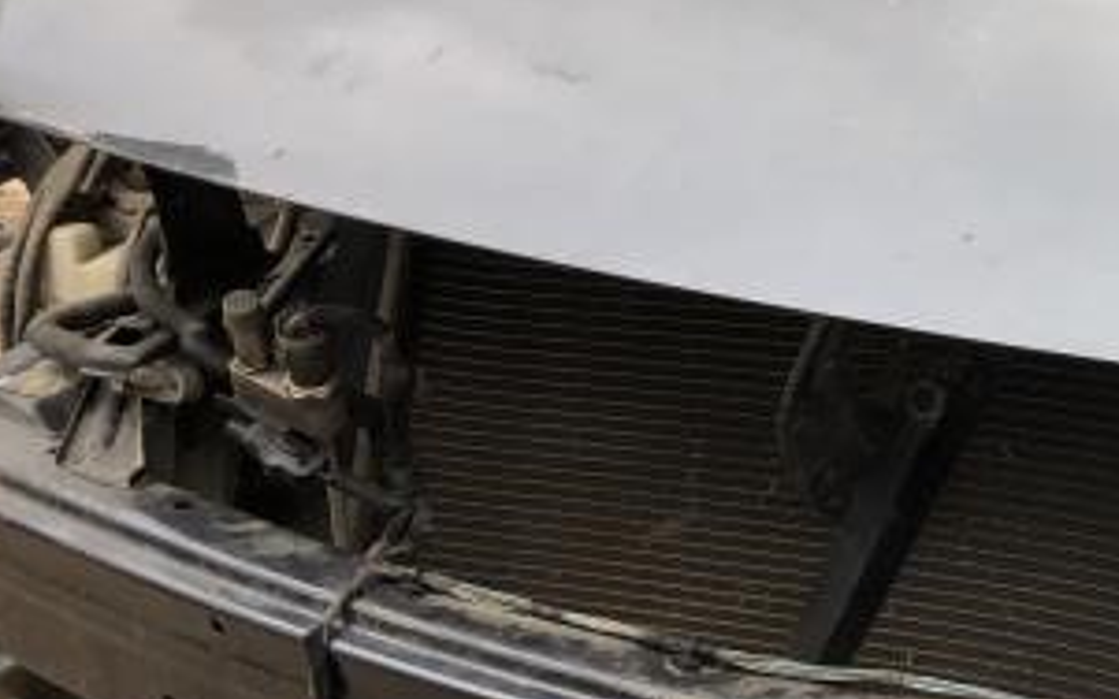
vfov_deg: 16.5
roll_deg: -0.1
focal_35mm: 79
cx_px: 1275
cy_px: 204
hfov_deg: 24.2
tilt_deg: -21.7
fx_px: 2409
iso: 40
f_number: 1.8
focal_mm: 3.99
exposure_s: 1/120
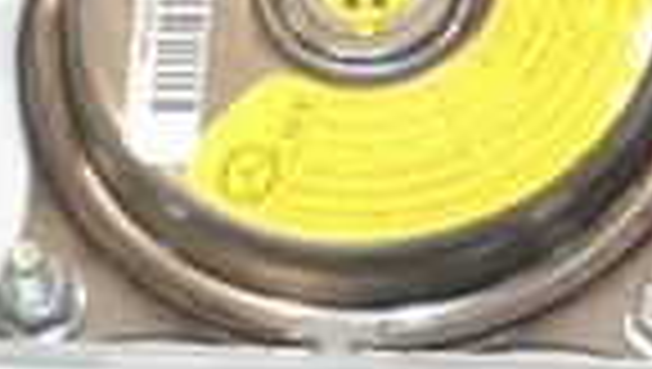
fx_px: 4726
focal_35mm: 273
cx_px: 283
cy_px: 212
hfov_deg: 7.9
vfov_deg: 4.5
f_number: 5.6
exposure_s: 1/200
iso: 800
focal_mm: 42
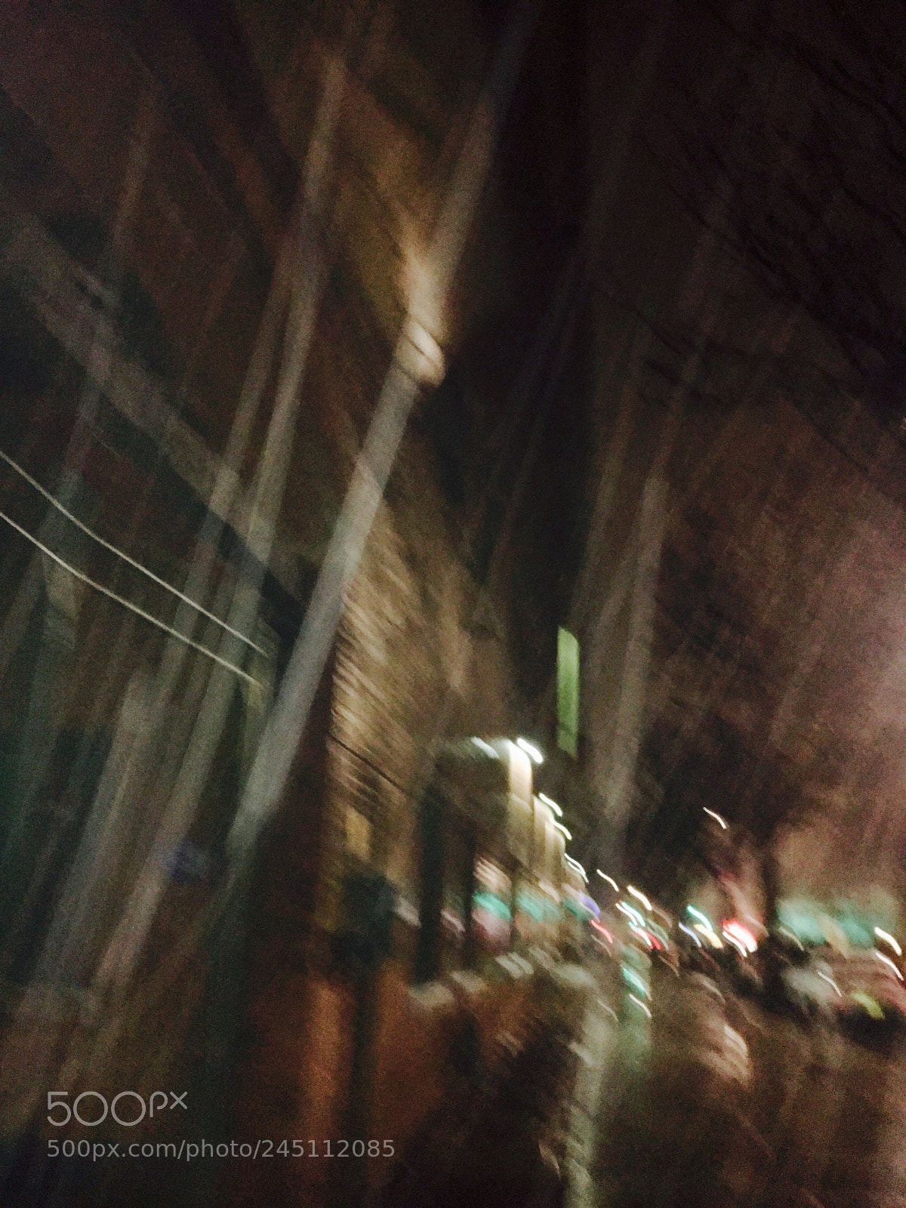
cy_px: 604
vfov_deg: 61.7
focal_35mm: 29
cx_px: 453
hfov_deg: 48.2
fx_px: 1012
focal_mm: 4.15
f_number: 2.2
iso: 320
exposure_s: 1/16
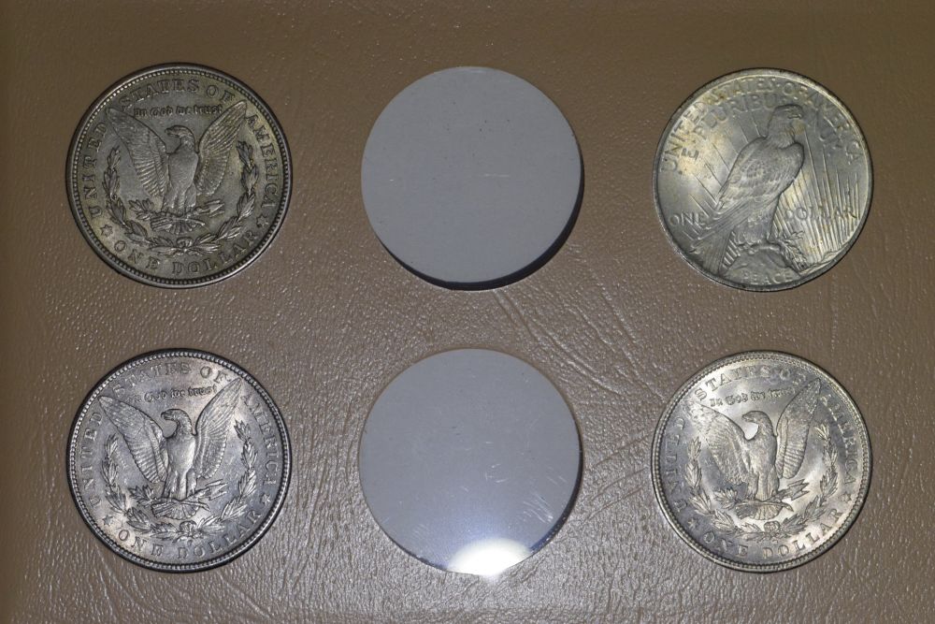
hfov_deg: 15.2
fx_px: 3507
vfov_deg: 10.2
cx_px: 468
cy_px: 312
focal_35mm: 135
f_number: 8
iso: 1600
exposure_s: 1/160
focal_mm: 90
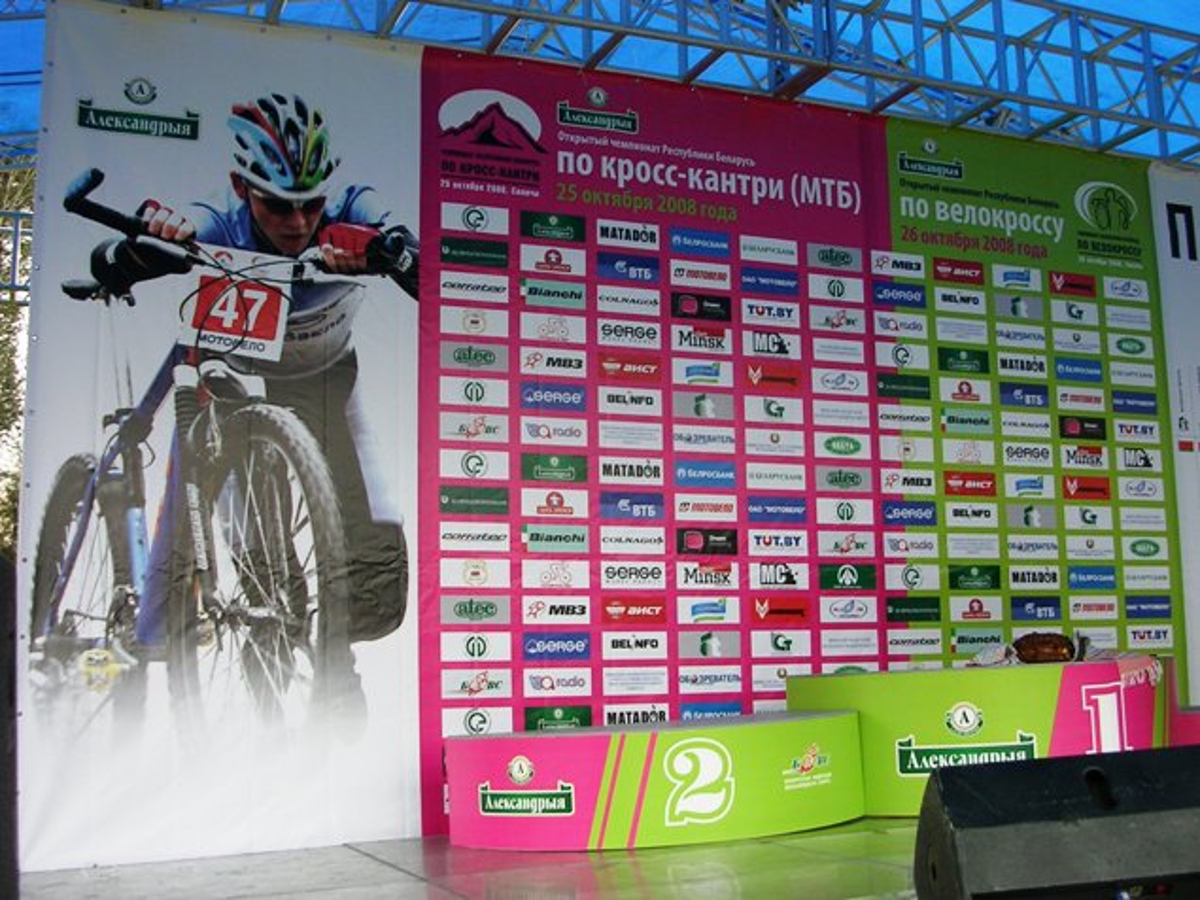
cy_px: 450
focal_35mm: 43
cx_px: 600
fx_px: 1490
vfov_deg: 33.6
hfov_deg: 43.9
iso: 50
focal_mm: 6.6
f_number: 3
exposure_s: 1/46.4
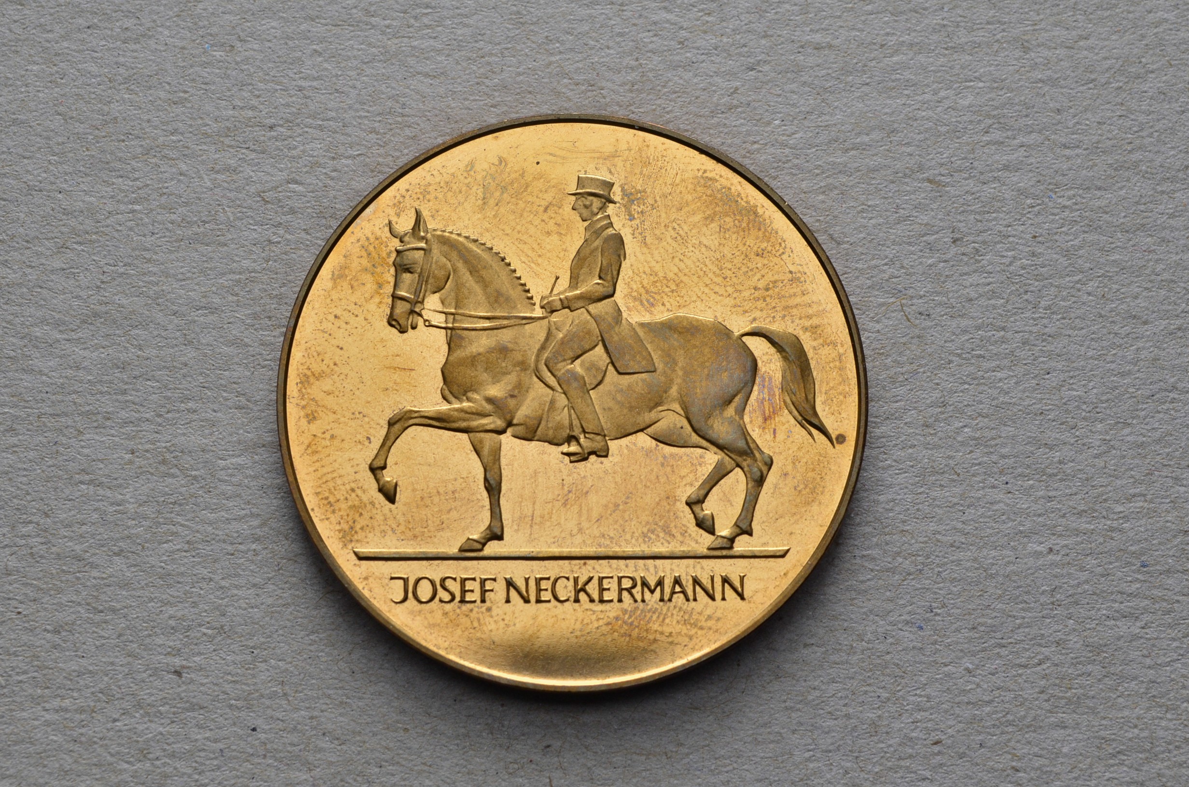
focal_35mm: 82
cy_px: 394
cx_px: 594
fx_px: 2719
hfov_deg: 24.7
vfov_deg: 16.5
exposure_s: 1/250
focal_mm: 55
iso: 400
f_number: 14
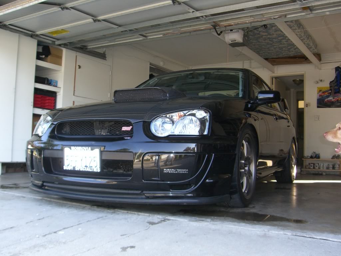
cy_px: 128
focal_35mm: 38
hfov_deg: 49.0
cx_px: 170
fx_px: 374
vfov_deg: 37.7
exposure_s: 1/125
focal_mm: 6.2
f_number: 2.7
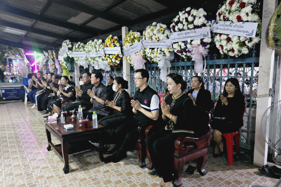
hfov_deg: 73.7
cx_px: 141
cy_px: 98
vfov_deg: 53.1
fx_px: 187
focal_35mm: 24
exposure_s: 1/20
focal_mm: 6.3
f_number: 1.7
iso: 1250
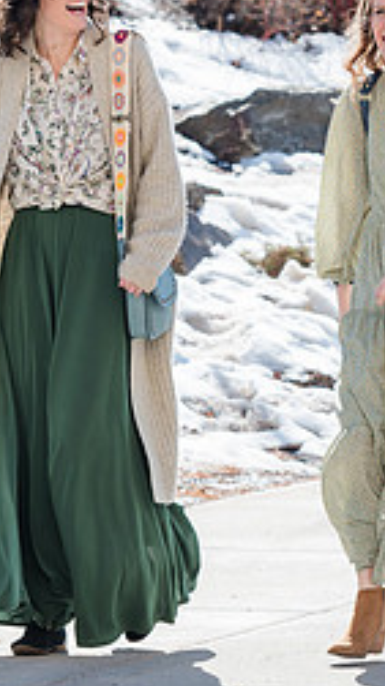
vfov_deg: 5.7
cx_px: 475
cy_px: 170
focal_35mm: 380
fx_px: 6903
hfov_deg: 3.2
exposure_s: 1/400
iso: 100
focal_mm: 112
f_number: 5.6
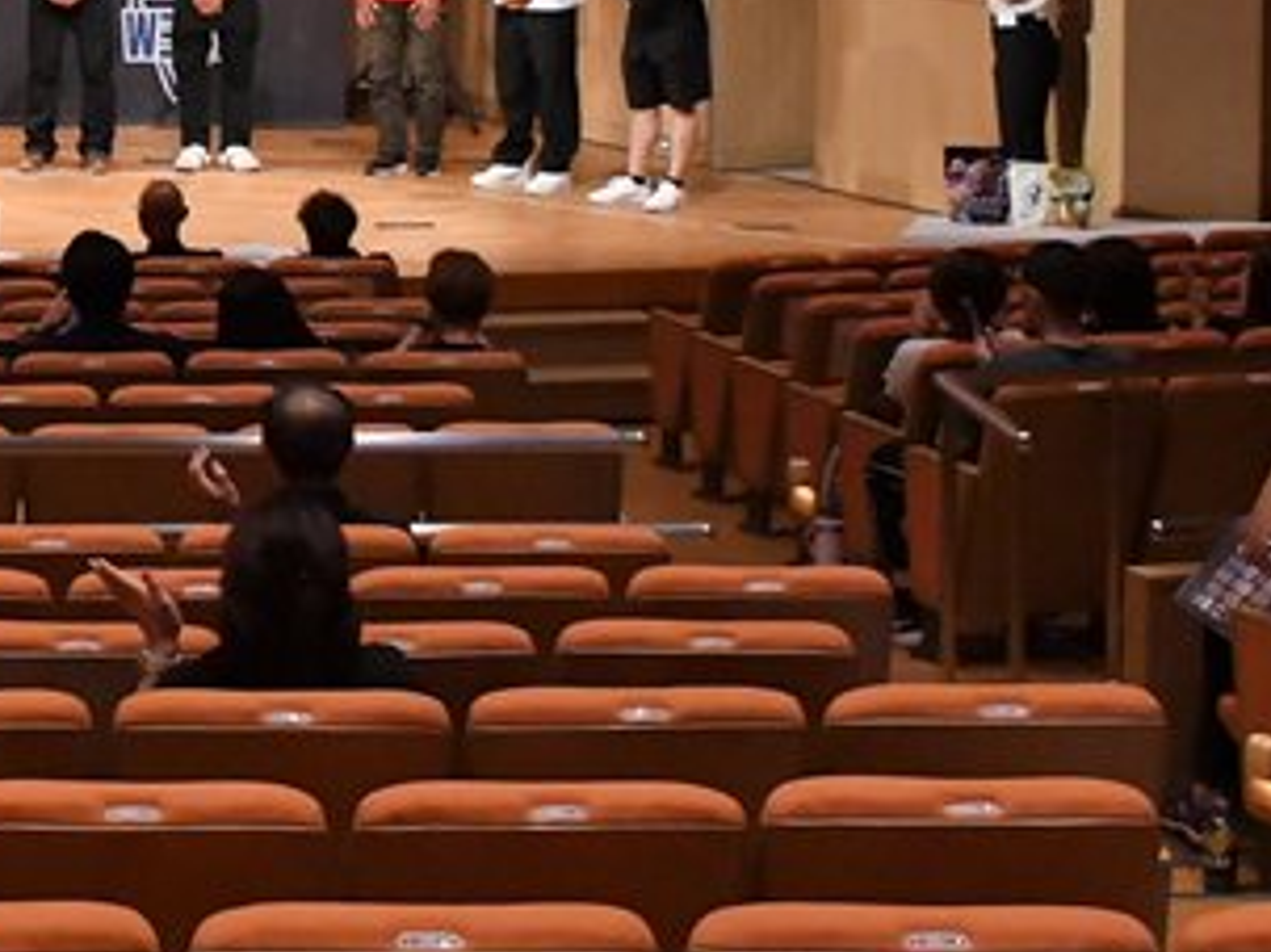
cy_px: -84
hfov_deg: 14.9
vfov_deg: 11.4
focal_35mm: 128
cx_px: -250
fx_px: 4698
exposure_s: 1/400
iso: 10000
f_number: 5.6
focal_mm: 35
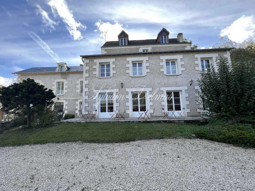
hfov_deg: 106.2
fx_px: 96
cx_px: 128
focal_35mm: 13
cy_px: 96
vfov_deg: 89.9
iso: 32
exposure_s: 1/388
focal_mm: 1.57
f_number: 1.8
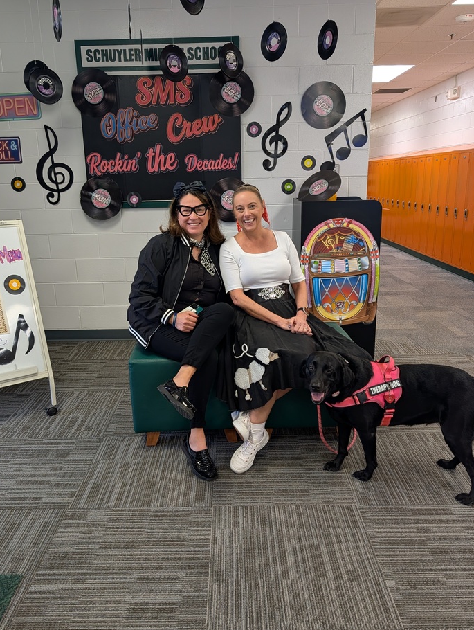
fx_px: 492
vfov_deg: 65.2
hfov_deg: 51.4
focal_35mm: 27
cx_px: 224
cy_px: 307
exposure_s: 1/64.4
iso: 140
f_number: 1.68
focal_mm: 6.9
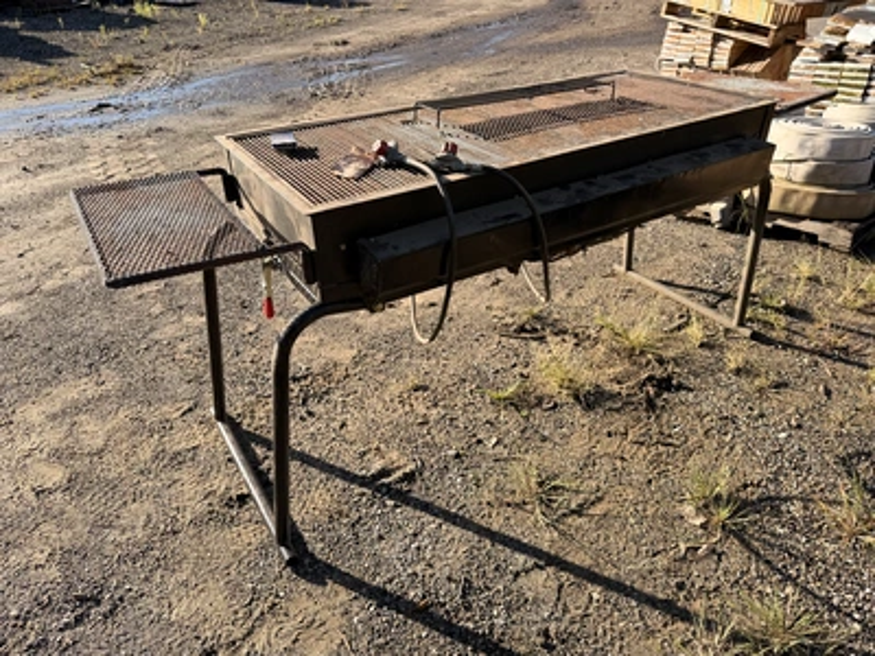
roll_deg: +0.6
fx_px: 607
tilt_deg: -28.5
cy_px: 328
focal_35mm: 24
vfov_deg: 56.8
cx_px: 438
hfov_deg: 71.6
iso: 80
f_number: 1.78
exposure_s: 1/1493
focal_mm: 6.76
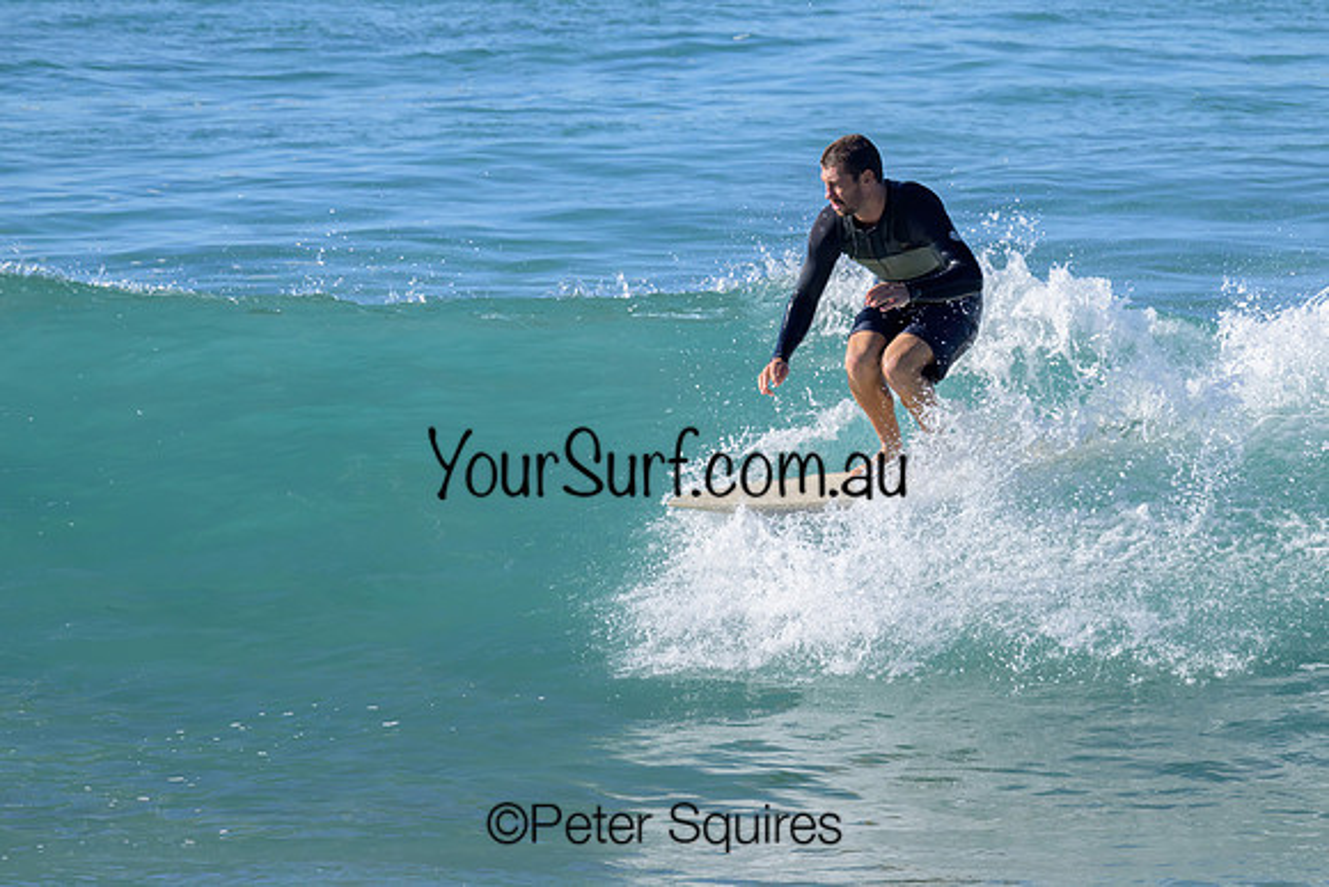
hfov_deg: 3.1
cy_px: 313
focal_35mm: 665
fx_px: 24566
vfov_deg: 2.1
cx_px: 728
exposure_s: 1/1250
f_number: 10
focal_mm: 490
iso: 640
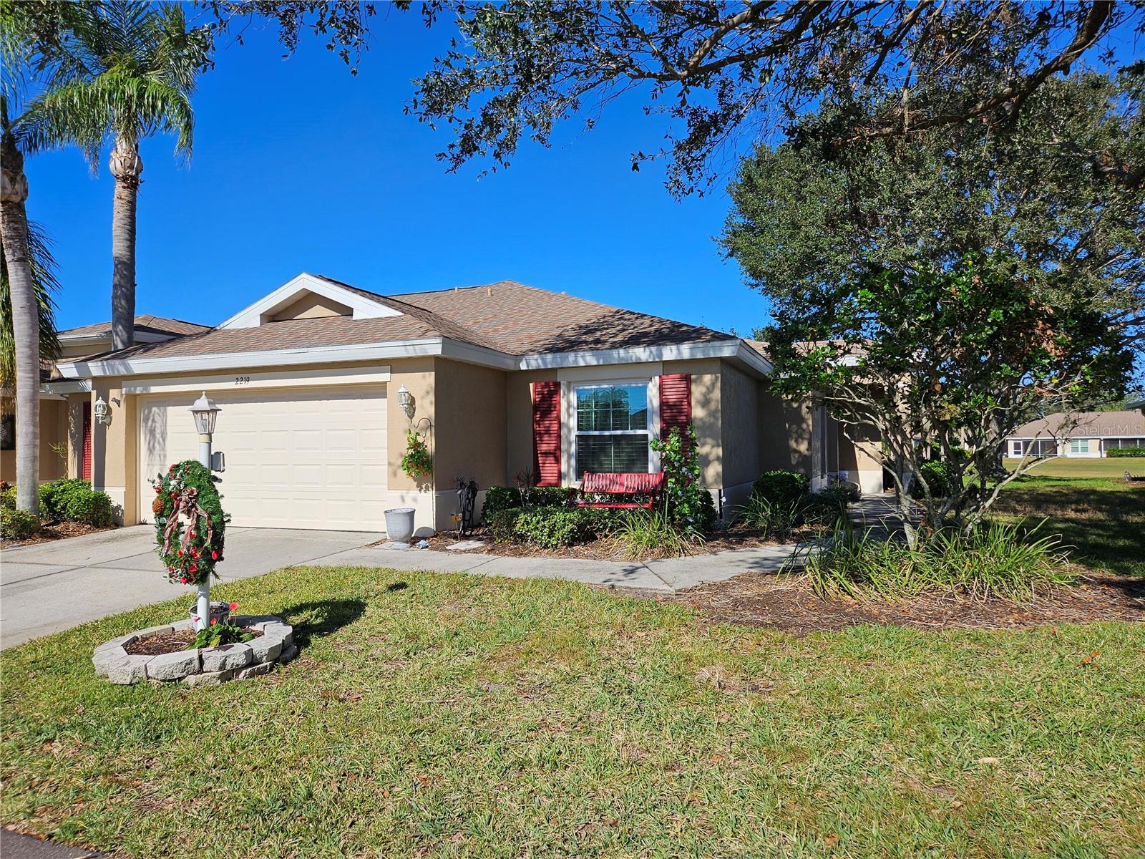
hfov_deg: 73.9
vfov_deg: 58.9
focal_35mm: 23
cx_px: 572
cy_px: 430
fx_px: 761
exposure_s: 1/2905
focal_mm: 5.4
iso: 25
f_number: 1.8
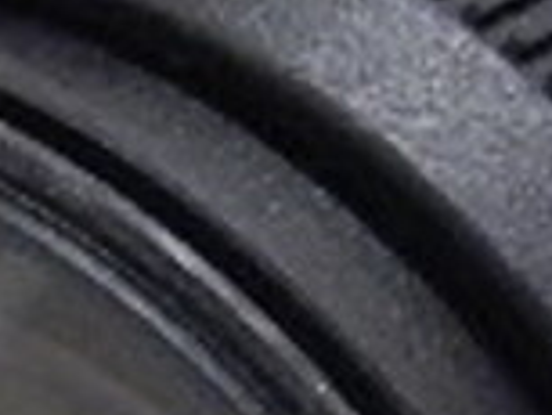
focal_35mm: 660
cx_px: 657
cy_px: 466
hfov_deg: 3.0
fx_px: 10533
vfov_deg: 2.3
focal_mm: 14.9
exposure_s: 1/40
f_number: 4.4
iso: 800
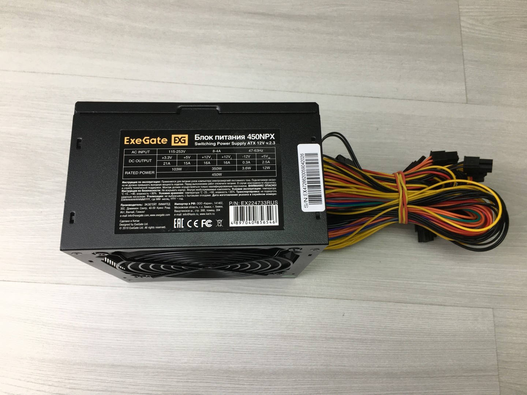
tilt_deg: -73.2
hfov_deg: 61.7
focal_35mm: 29
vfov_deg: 48.2
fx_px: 442
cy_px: 198
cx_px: 264
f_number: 2.2
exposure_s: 1/100
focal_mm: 4.15
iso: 40
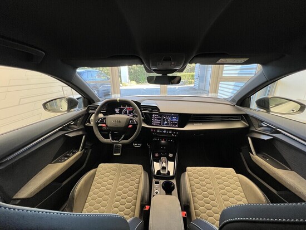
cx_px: 153
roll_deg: +0.6
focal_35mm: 13
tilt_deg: -18.2
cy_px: 115
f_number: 1.8
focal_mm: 1.57
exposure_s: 1/120
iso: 160
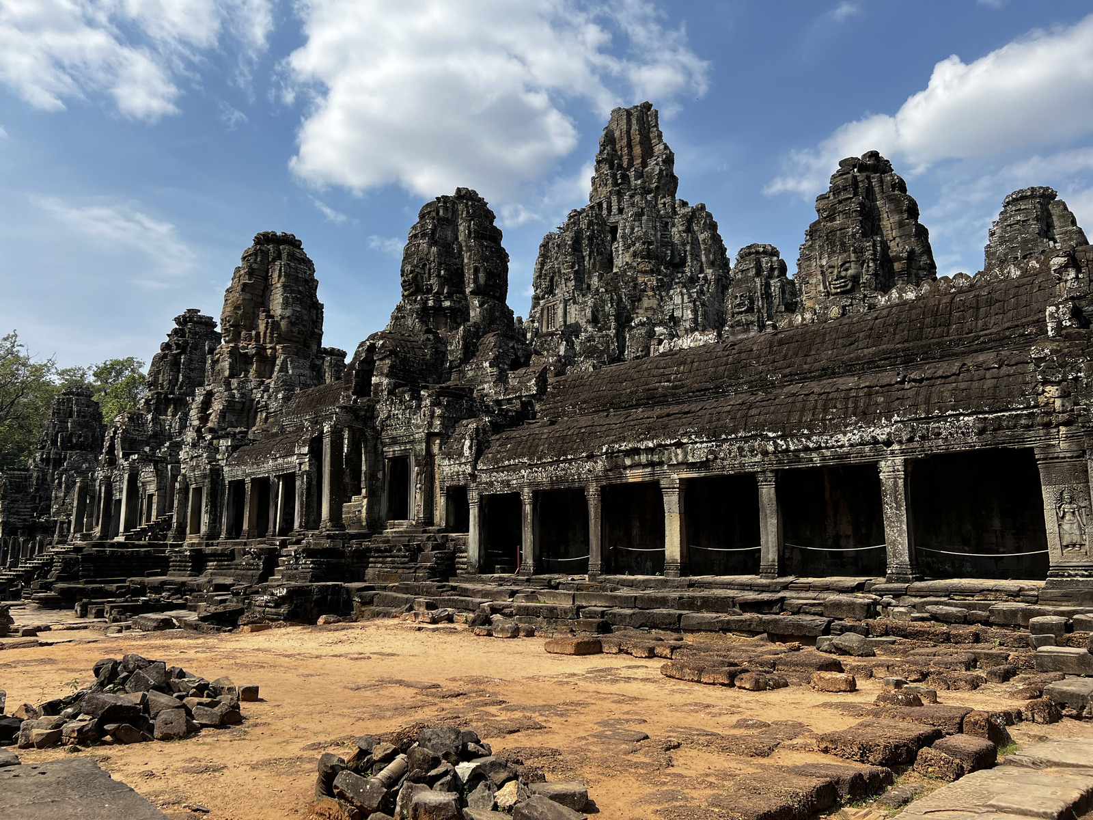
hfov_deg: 67.3
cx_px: 546
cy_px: 410
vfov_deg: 53.1
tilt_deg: +10.4
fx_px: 821
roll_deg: +0.0
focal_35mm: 26
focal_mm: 5.7
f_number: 1.5
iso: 50
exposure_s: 1/3704
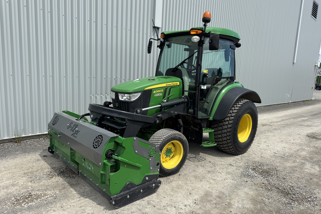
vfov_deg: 51.2
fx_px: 223
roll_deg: -3.8
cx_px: 160
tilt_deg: -7.9
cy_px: 114
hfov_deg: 71.5
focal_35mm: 25
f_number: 1.78
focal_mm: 6.76
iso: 80
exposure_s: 1/3802
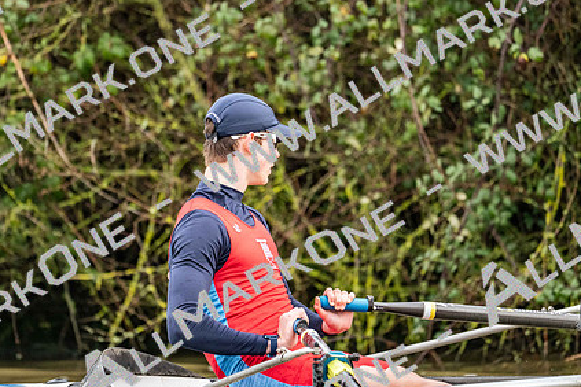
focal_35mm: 549
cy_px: 197
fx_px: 8860
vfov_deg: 2.5
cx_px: 364
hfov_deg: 3.8
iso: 1800
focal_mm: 400
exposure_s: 1/1600
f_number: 4.5
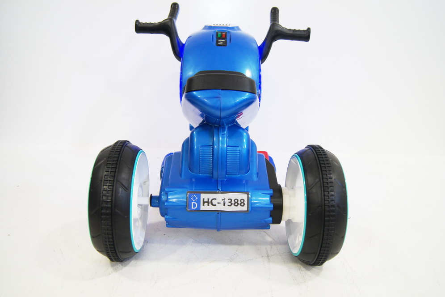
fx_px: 408
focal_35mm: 33
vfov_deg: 40.0
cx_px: 222
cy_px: 148
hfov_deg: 57.2
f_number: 4
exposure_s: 1/40
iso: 400
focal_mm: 22
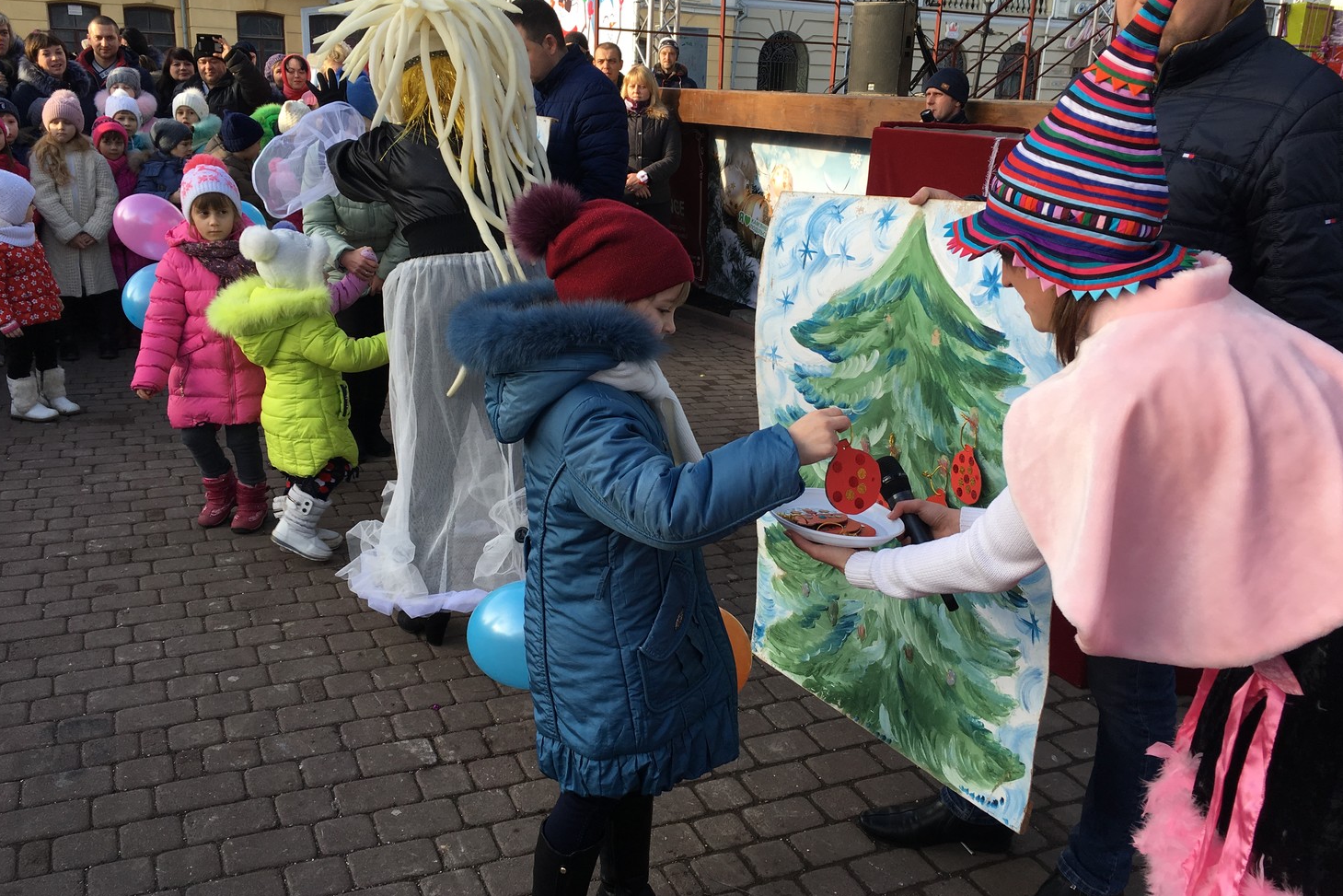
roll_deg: -2.8
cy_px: 417
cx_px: 667
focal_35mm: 31
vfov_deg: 42.3
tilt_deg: -15.7
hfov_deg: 60.3
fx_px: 1157
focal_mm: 4.15
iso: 25
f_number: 2.2
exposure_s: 1/257
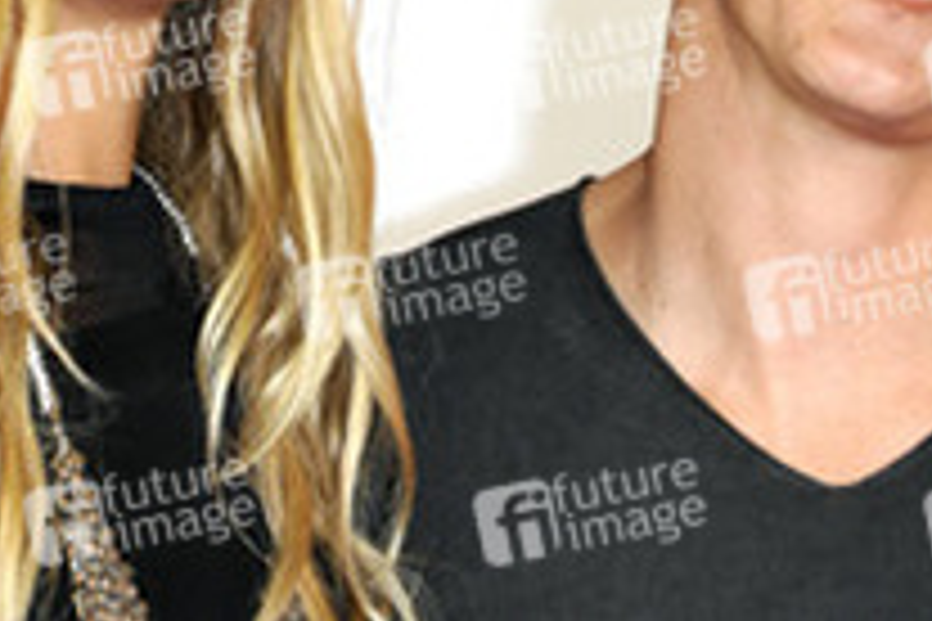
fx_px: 6756
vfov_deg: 5.3
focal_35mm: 261
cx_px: 468
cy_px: -50
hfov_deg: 7.9
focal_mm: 120
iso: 1000
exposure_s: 1/200
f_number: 5.6
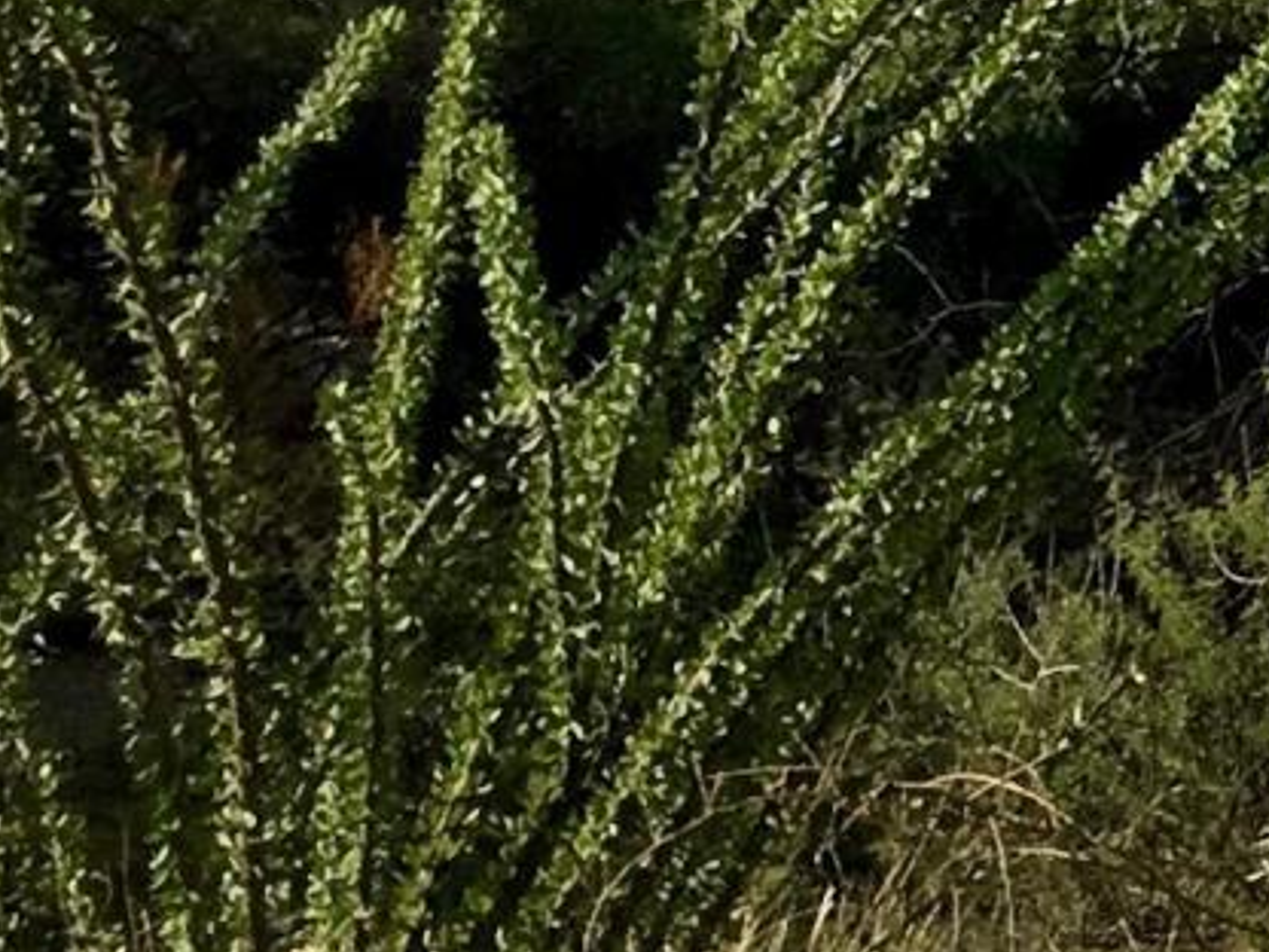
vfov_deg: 7.0
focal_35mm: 209
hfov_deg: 8.0
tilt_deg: +4.2
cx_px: 3883
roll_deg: -1.4
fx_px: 7662
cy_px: -223
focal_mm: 4.15
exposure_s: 1/1832
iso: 25
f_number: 2.2
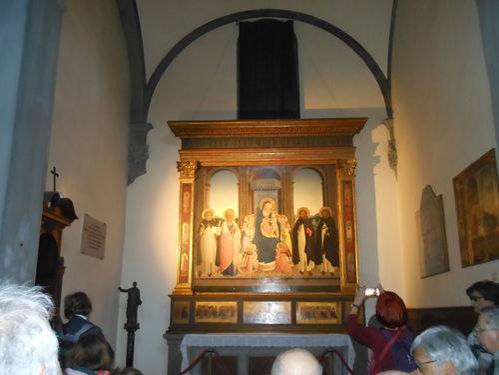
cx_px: 250
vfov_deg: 42.9
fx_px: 476
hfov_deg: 55.4
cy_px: 188
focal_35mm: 33
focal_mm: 6
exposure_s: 1/30
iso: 640
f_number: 3.5
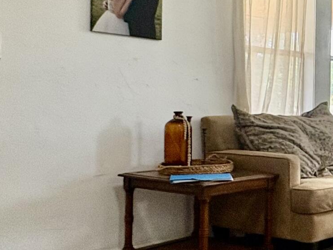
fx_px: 548
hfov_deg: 27.8
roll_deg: -0.8
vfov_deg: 25.6
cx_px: 438
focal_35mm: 57
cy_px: 108
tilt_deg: +1.1
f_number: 2.2
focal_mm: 2.22
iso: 125
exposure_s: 1/120
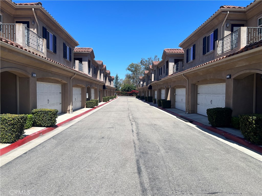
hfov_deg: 67.3
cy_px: 98
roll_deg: -0.6
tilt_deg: -2.6
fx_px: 197
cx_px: 131
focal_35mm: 26
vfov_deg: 53.1
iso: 50
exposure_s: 1/3968
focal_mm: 5.7
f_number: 1.5
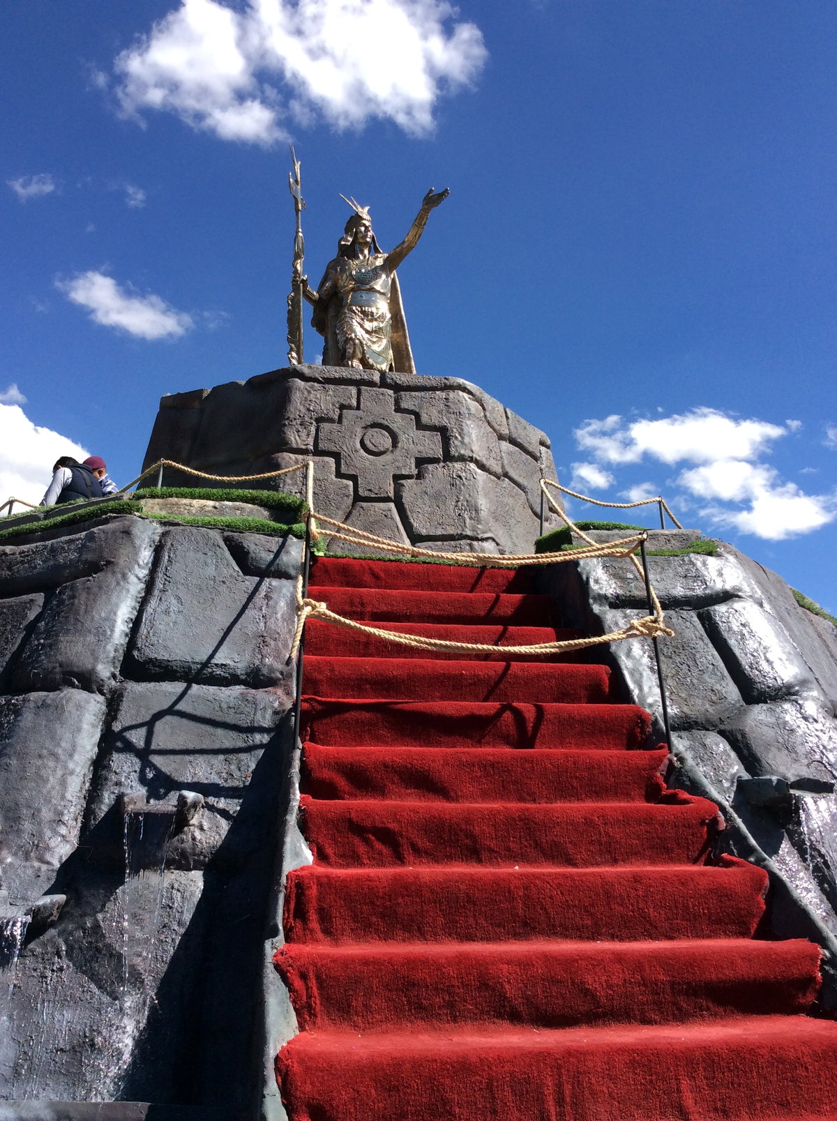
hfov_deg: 44.0
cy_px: 560
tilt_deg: +16.0
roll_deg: -2.0
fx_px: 1035
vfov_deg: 56.9
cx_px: 418
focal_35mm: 32
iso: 32
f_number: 2.4
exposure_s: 1/1021
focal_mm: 3.3
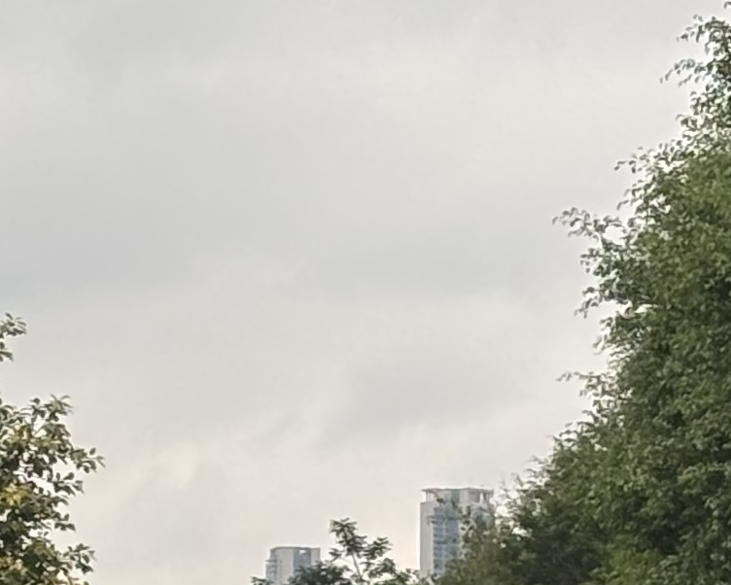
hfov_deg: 7.1
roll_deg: -1.3
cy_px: 1297
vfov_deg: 5.5
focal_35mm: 272
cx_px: 413
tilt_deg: -4.9
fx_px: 5886
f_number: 1.6
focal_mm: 5.96
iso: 32
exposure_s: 1/604
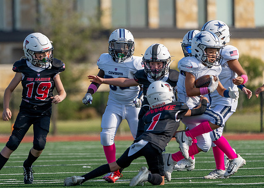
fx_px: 4301
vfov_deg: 2.5
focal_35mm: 574
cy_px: 86
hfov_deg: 3.5
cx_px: 87
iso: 200
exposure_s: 1/1600
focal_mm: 400
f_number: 5.6
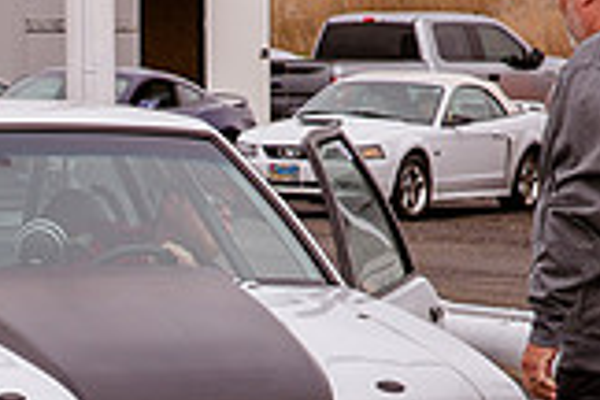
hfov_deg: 5.6
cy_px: 469
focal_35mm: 368
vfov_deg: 3.7
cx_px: 50
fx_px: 6133
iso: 200
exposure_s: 1/320
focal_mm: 95
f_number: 11
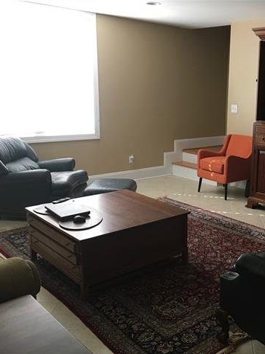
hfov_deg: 35.6
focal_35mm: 39
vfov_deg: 47.9
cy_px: 178
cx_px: 212
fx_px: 398
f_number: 2.2
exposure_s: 1/30
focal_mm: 4.15
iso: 100
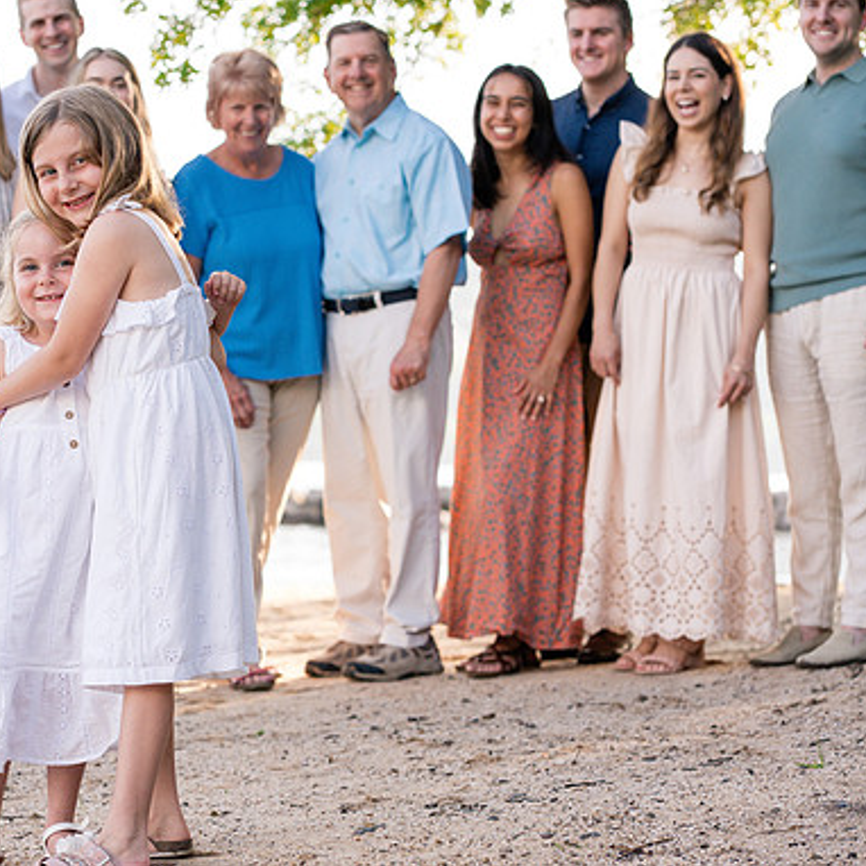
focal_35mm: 112
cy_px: 430
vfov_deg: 15.6
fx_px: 3170
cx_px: 265
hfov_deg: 15.5
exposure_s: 1/800
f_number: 4.5
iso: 800
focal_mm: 85
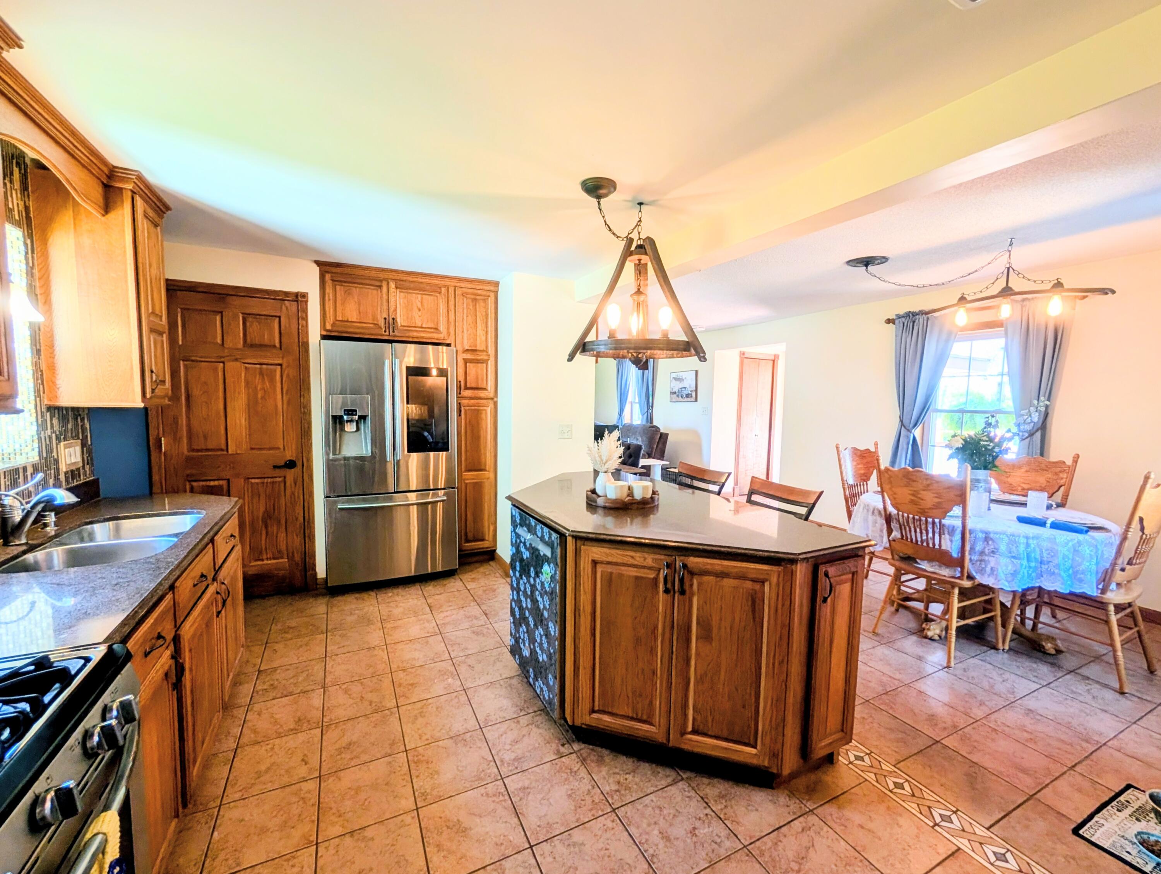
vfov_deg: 94.6
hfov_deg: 110.5
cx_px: 580
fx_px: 403
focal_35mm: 12
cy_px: 437
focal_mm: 2.02
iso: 75
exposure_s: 1/60
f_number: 1.7
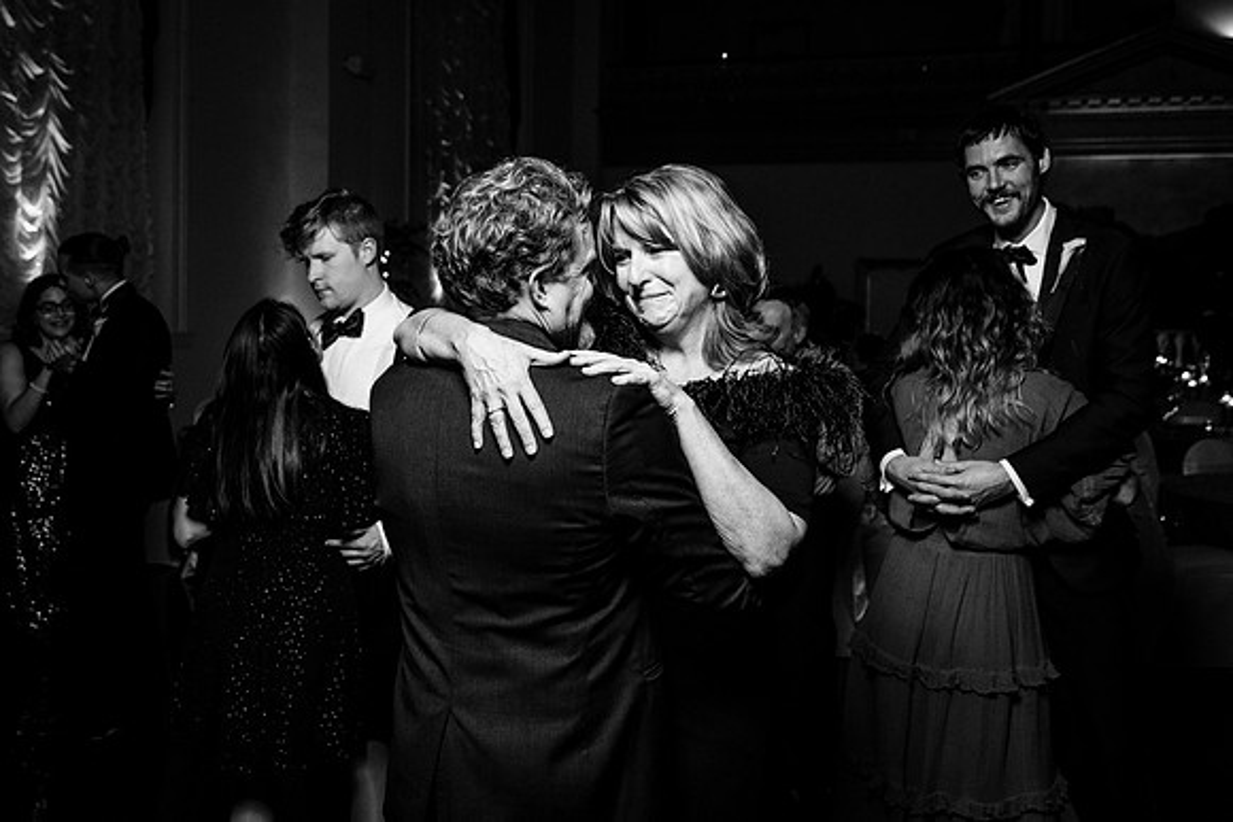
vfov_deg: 33.3
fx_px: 1374
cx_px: 539
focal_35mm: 40
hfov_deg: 48.2
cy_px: 354
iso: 2000
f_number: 4
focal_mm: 35
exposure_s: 1/200
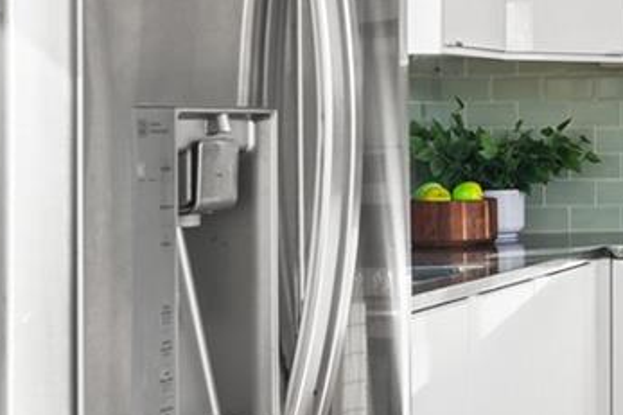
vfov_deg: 12.6
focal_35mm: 108
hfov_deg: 16.5
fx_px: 1873
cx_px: 1036
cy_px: 91
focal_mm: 23.5
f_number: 8
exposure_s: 1/3
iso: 200
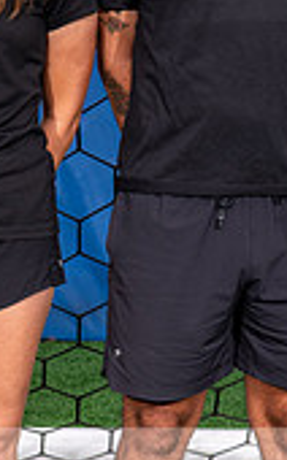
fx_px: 2908
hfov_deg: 5.6
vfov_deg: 9.0
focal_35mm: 232
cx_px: -188
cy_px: 166
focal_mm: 48
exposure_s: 1/200
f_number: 8
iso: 64
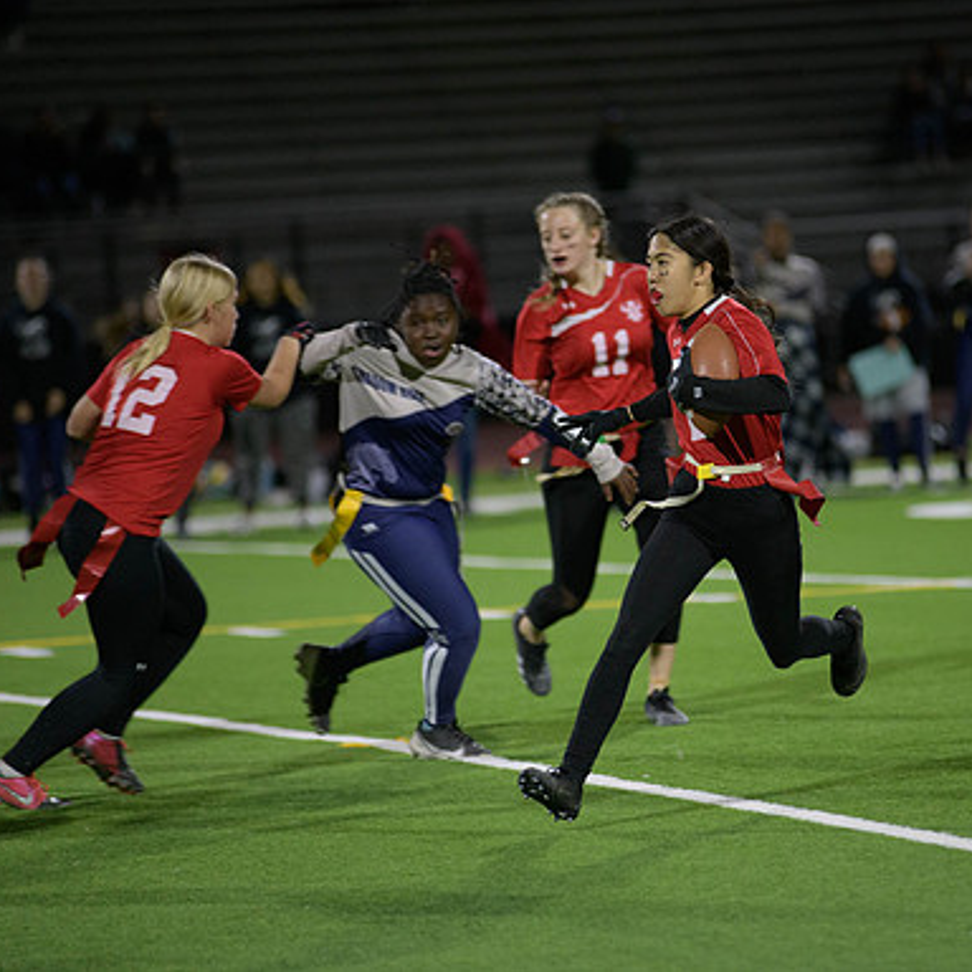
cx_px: 618
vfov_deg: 6.8
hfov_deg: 6.8
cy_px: 485
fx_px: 8164
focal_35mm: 257
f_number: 2.8
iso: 2500
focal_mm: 200
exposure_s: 1/640
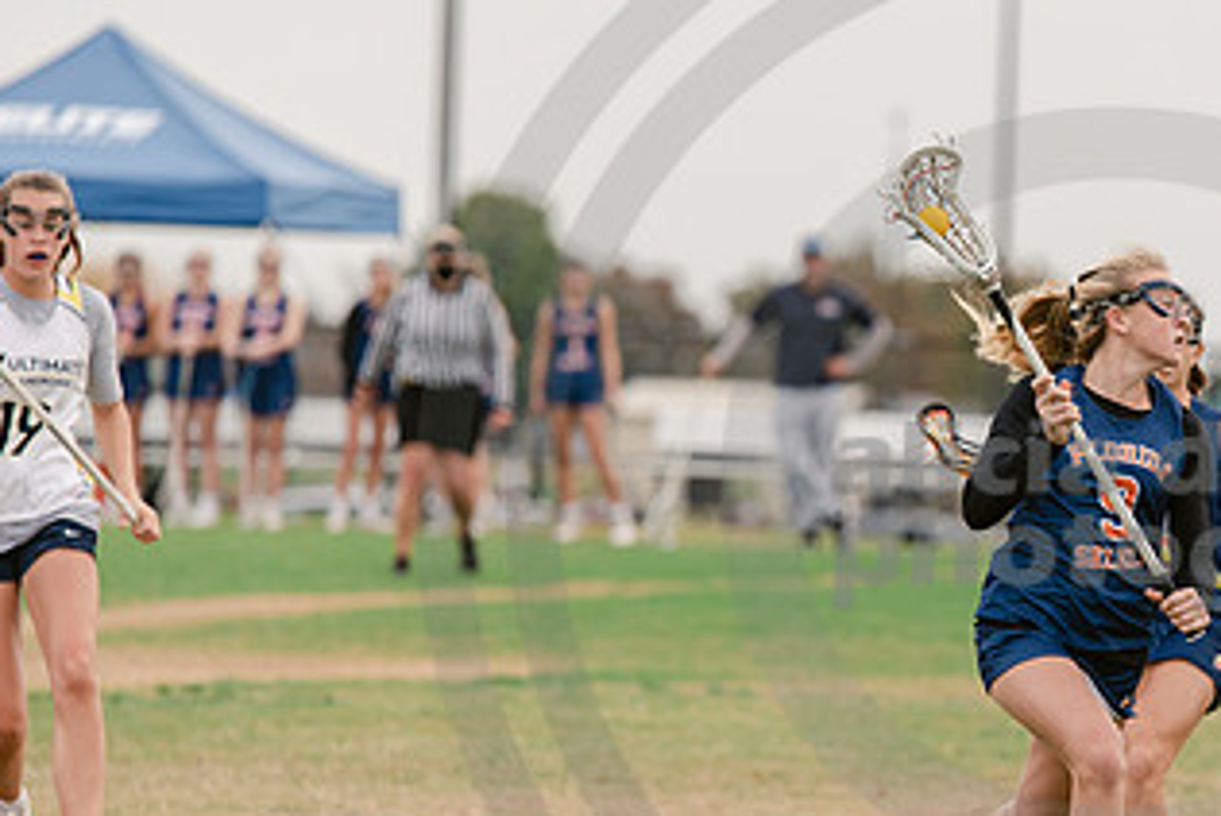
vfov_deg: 3.7
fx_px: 12453
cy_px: 501
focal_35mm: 367
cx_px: 1101
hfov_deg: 5.6
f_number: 3.2
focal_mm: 200
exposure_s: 1/1250
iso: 250
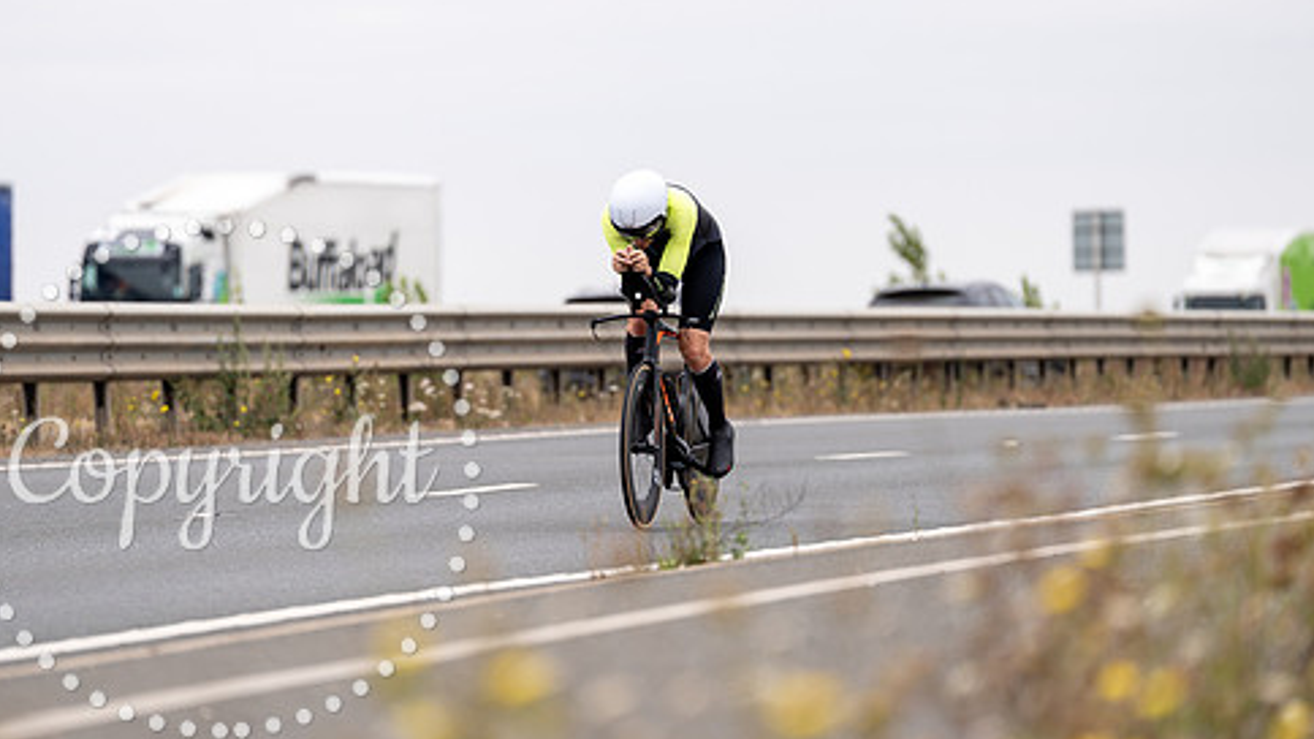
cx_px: 646
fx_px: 8743
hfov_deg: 8.6
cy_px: 336
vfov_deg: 4.8
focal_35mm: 251
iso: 100
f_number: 3.2
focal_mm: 200
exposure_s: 1/800
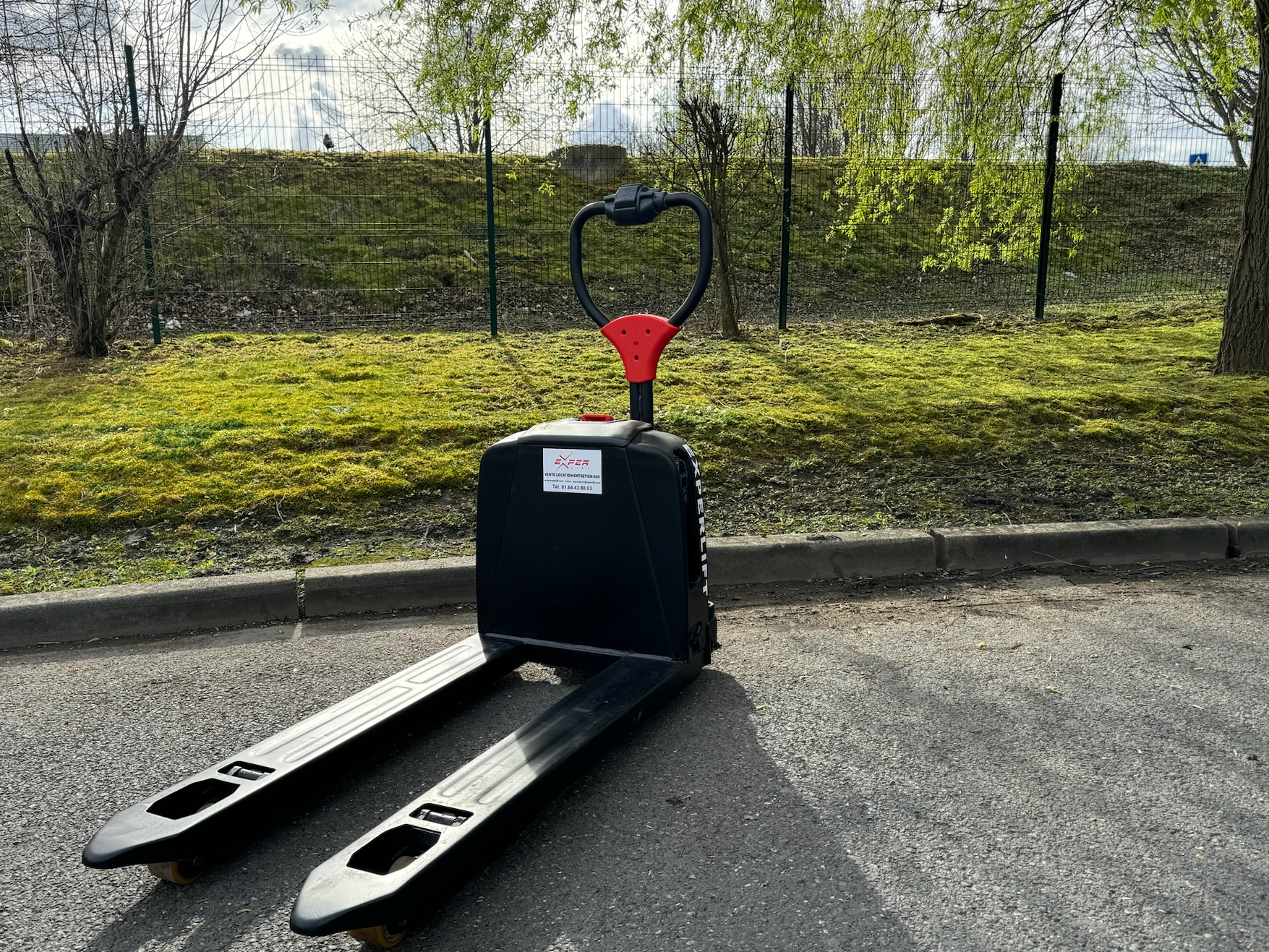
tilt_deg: -11.7
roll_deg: +0.9
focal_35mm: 28
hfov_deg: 63.2
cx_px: 551
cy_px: 481
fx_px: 1027
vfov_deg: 49.8
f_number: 1.78
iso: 80
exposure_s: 1/1311
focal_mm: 6.86
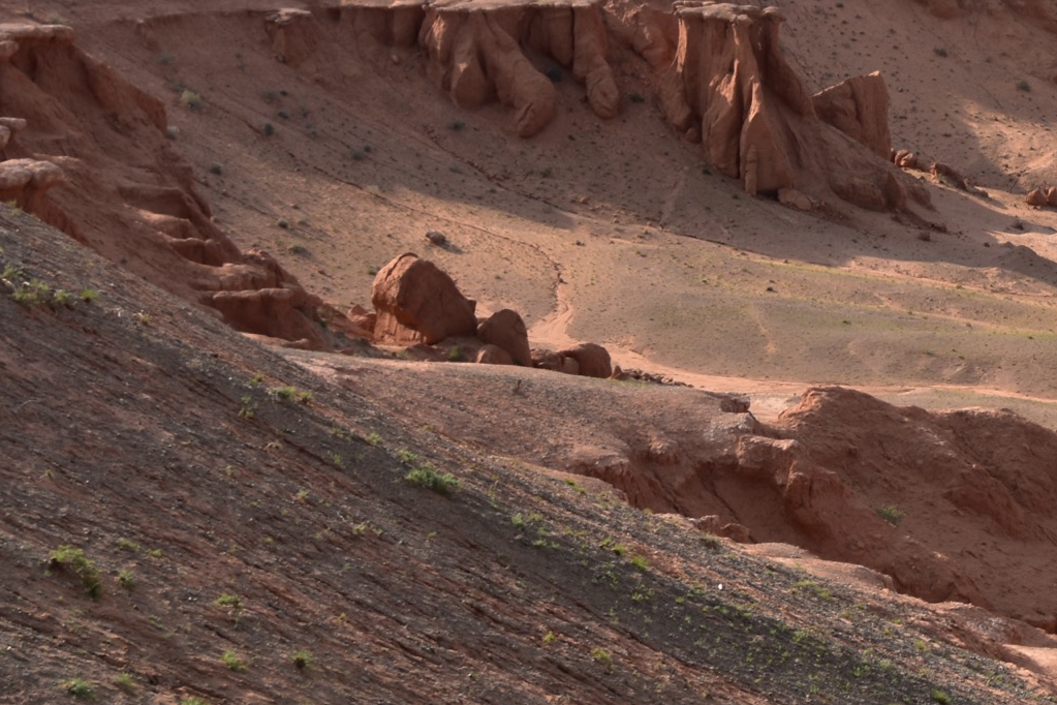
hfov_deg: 16.3
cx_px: 1081
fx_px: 3616
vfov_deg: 11.0
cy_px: -7
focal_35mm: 123
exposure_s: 1/160
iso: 100
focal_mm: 35
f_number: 11
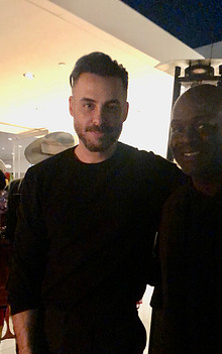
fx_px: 367
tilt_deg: -4.1
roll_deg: -1.1
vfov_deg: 50.9
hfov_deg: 33.6
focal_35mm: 38
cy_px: 226
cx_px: 129
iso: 800
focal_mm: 3.99
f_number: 1.8
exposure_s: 1/15
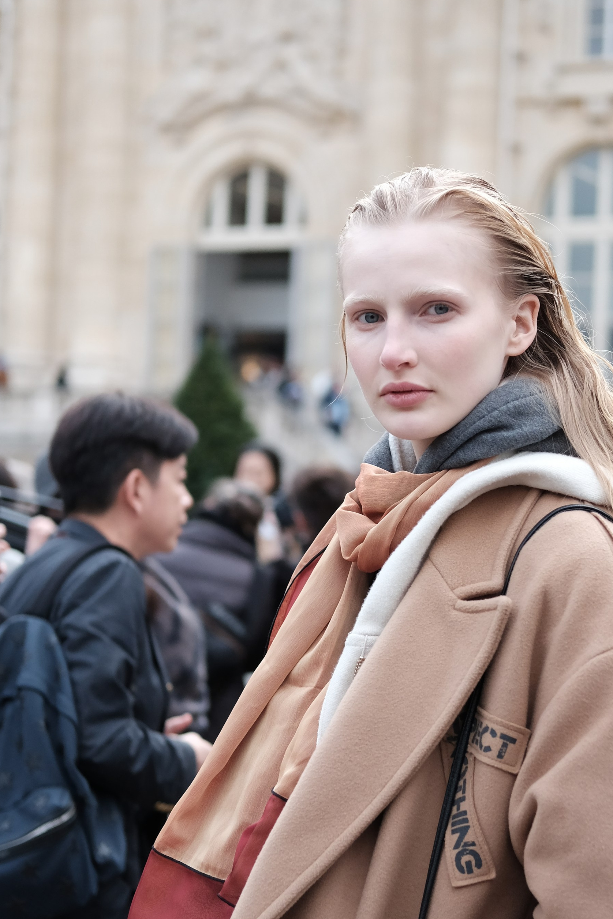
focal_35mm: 81
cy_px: 500
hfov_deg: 16.8
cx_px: 374
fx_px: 2069
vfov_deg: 25.1
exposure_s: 1/4000
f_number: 2
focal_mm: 35
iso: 640
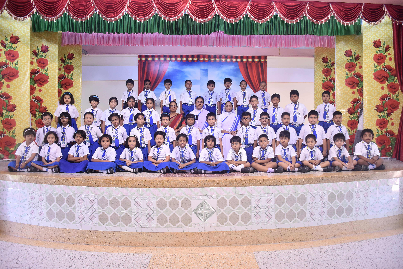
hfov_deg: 67.4
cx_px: 202
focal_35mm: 27
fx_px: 302
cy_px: 134
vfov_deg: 48.0
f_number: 3.5
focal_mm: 18
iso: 1000
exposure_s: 1/100
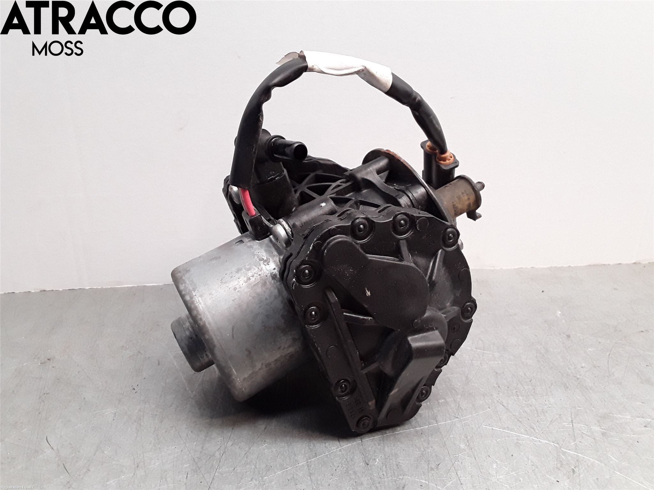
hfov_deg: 63.4
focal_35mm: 28
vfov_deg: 49.7
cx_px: 327
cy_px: 245
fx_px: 529
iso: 100
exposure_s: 1/100
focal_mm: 2.91
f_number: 1.9
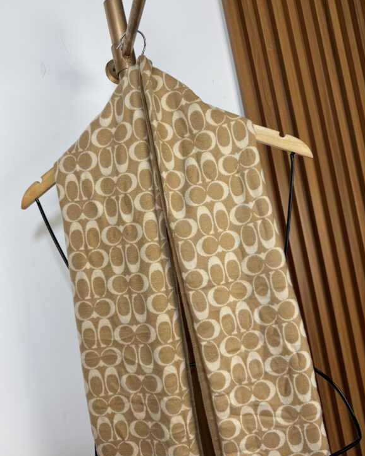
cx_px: 179
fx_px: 351
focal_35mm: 26
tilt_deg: -0.9
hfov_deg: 54.9
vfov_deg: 66.0
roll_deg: +11.5
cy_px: 231
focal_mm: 6.76
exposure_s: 1/120
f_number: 1.78
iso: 50
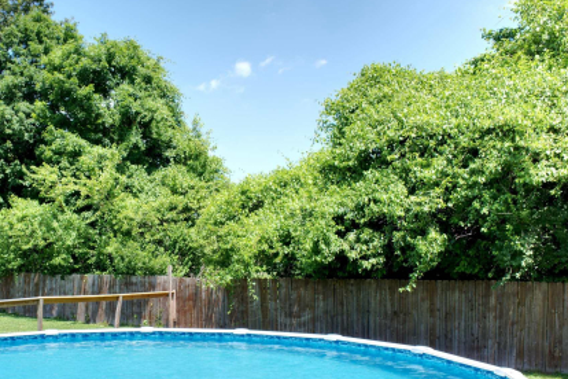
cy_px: 297
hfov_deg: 49.2
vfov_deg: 34.1
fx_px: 600
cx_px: 161
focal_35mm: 38
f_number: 8
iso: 100
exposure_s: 1/125
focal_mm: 20
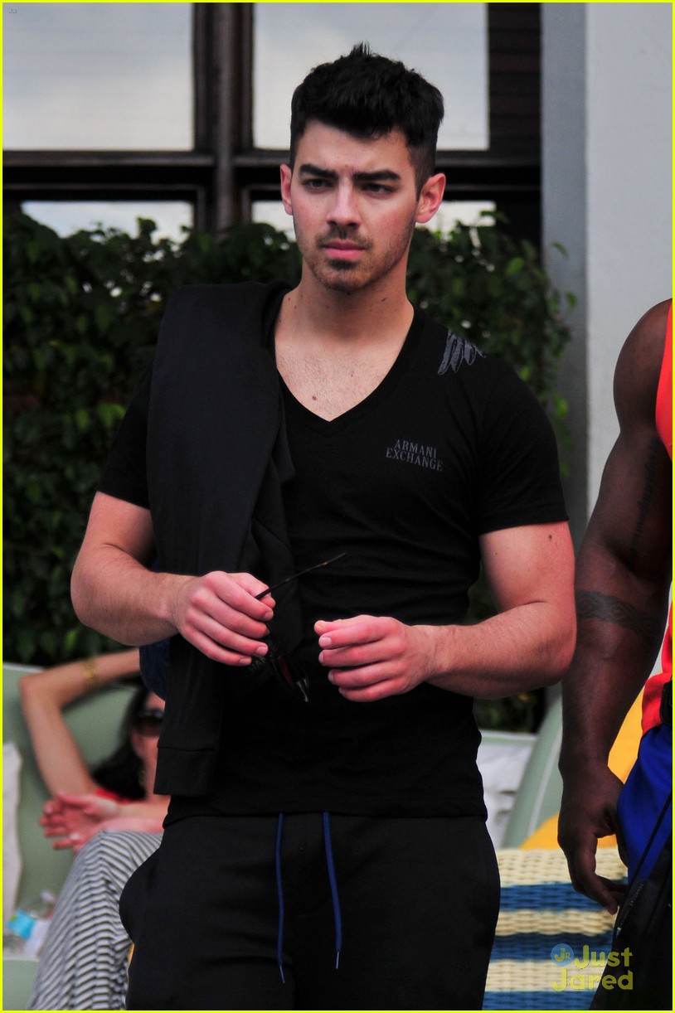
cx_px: 338
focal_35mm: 183
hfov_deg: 7.5
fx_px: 5149
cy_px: 506
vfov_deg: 11.2
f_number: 4.8
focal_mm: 122
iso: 250
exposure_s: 1/500
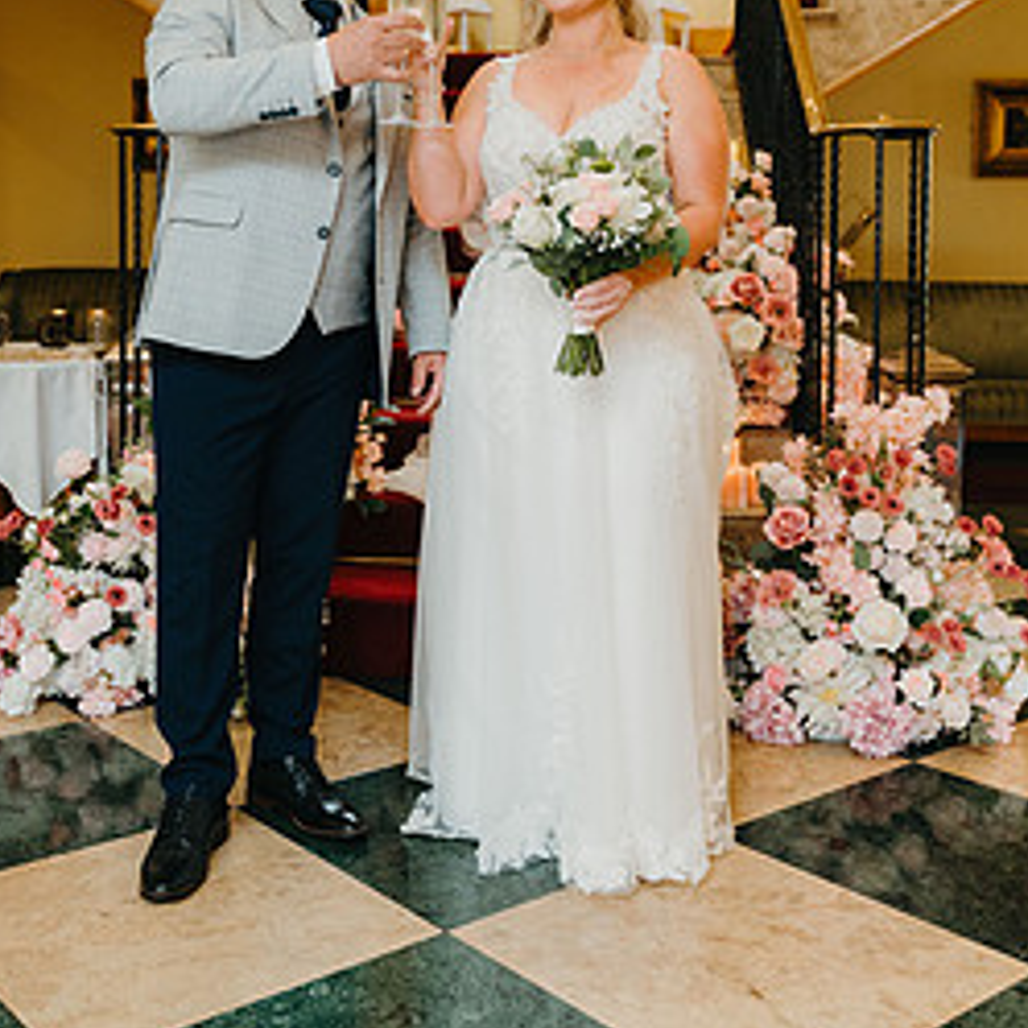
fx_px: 1445
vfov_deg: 38.7
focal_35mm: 43
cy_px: 347
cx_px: 446
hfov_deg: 39.1
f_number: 2.8
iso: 1250
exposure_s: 1/160
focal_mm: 28
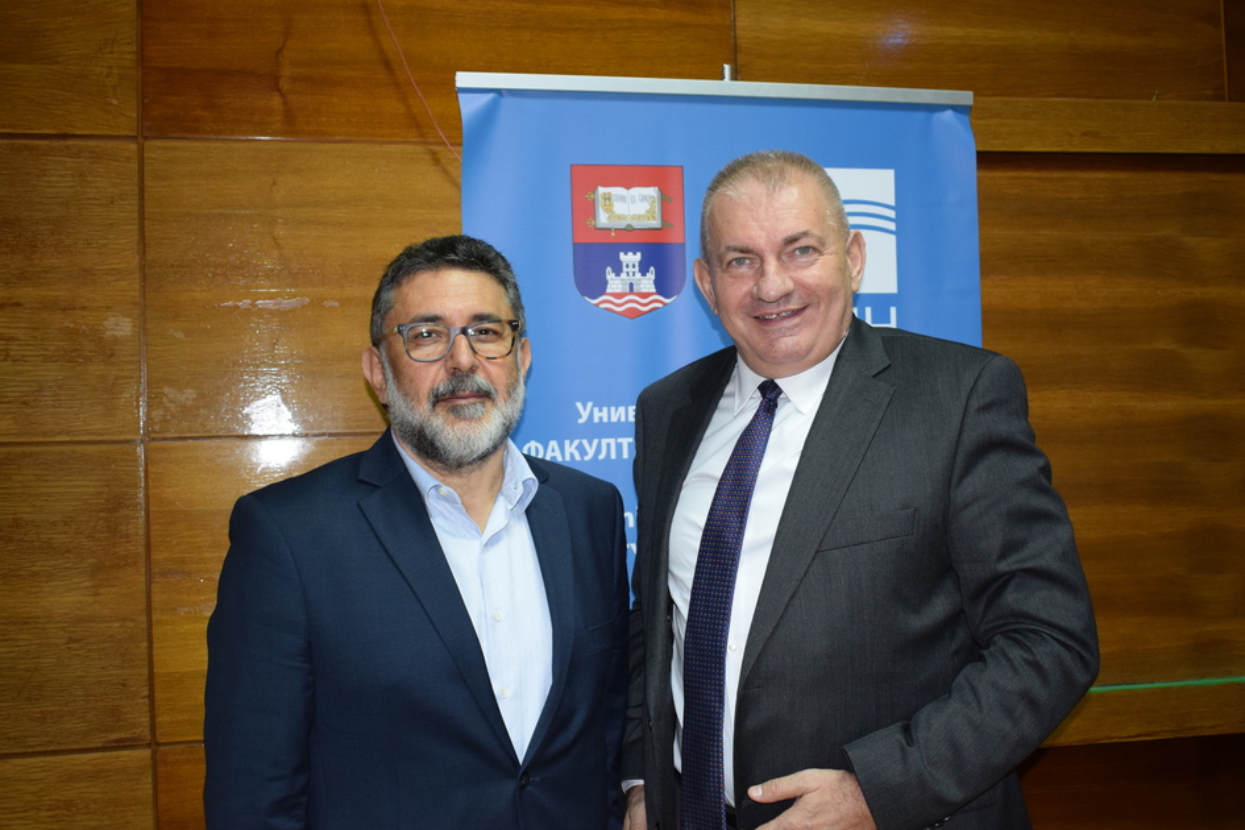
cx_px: 652
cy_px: 402
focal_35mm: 39
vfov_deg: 34.2
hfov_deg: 49.5
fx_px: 1349
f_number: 3.8
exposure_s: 1/60
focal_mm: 24
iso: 1100
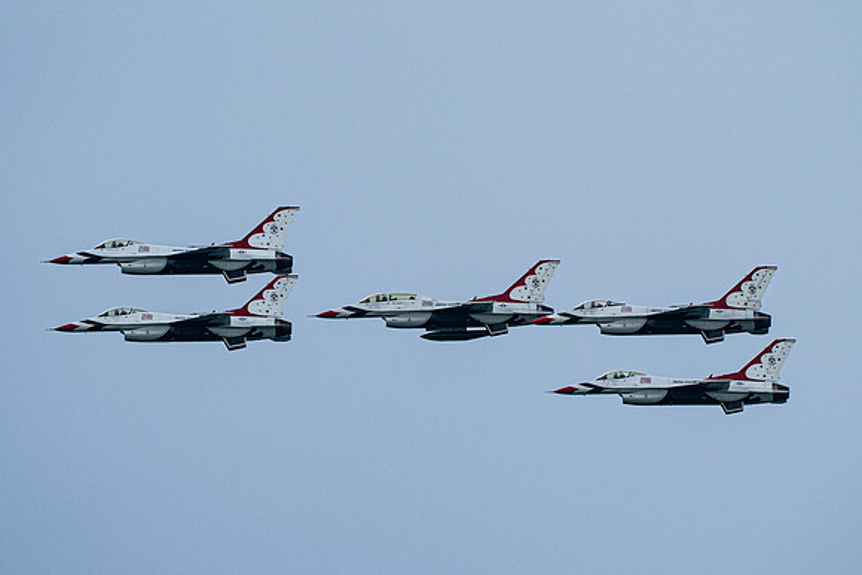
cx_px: 491
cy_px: 305
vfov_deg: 2.1
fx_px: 15801
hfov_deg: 3.1
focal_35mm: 660
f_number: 10
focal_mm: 400
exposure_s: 1/1600
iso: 800
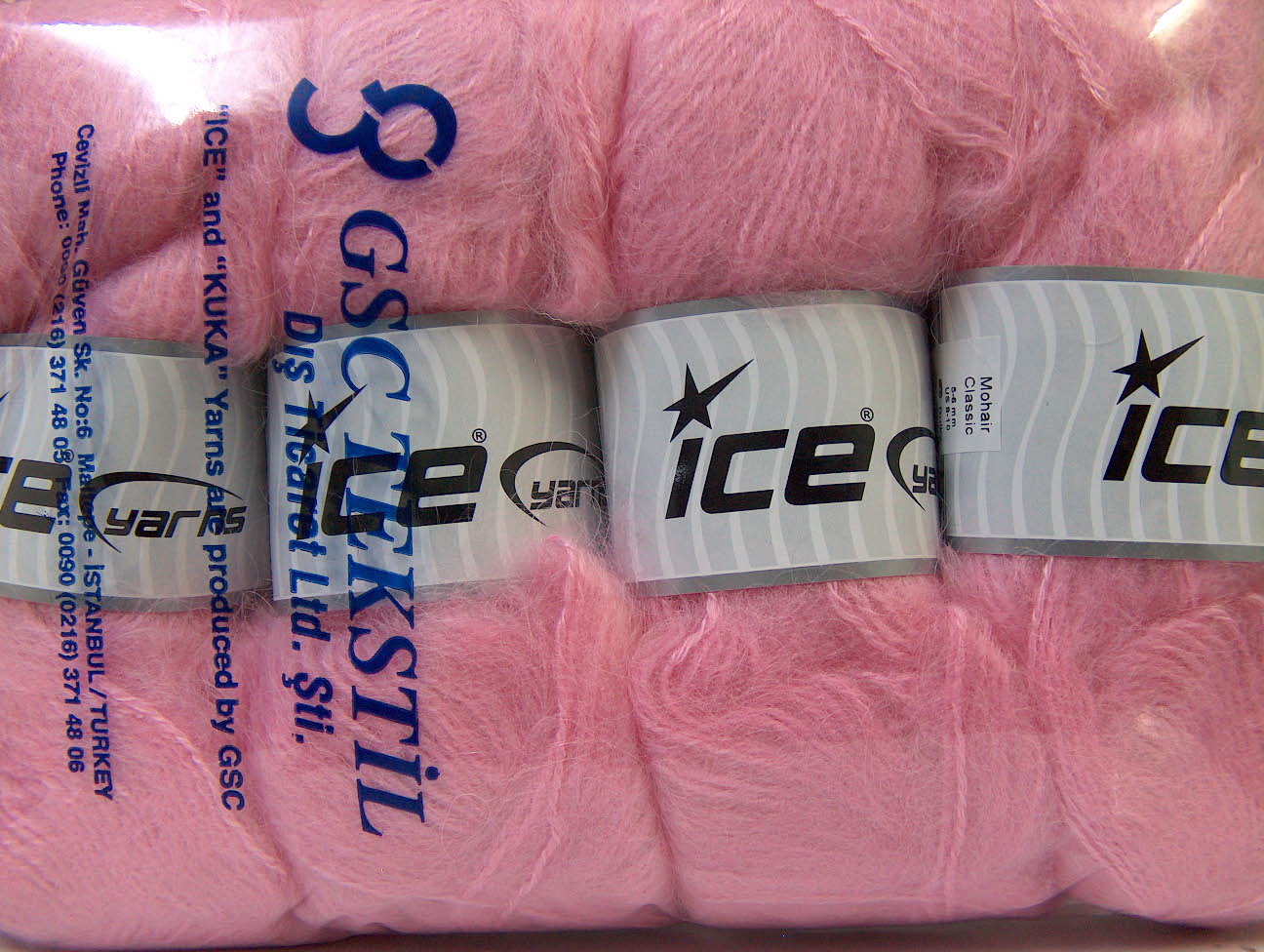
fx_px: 1353
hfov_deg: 50.1
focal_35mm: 37
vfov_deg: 38.8
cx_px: 632
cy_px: 476
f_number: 2.8
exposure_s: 1/36.7
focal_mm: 7.6
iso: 200
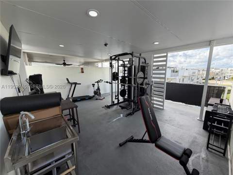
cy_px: 88
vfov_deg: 85.7
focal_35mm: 14
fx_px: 94
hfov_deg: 102.1
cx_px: 116
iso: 40
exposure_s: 1/240
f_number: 2.2
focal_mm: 2.22
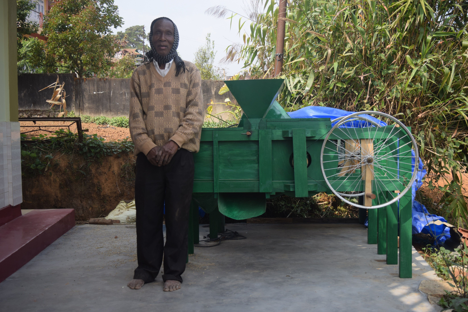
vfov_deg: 35.5
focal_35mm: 38
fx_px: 487
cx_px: 234
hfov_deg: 51.3
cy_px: 156
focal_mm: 25
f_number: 4
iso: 200
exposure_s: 1/1000
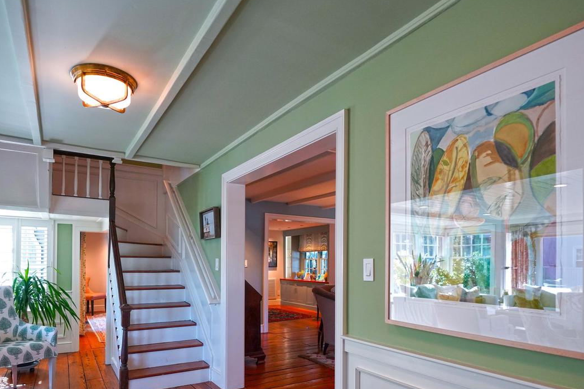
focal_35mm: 22
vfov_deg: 56.0
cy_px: 259
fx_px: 357
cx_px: 273
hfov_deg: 78.5
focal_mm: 16
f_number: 4
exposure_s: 1/160
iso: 1000
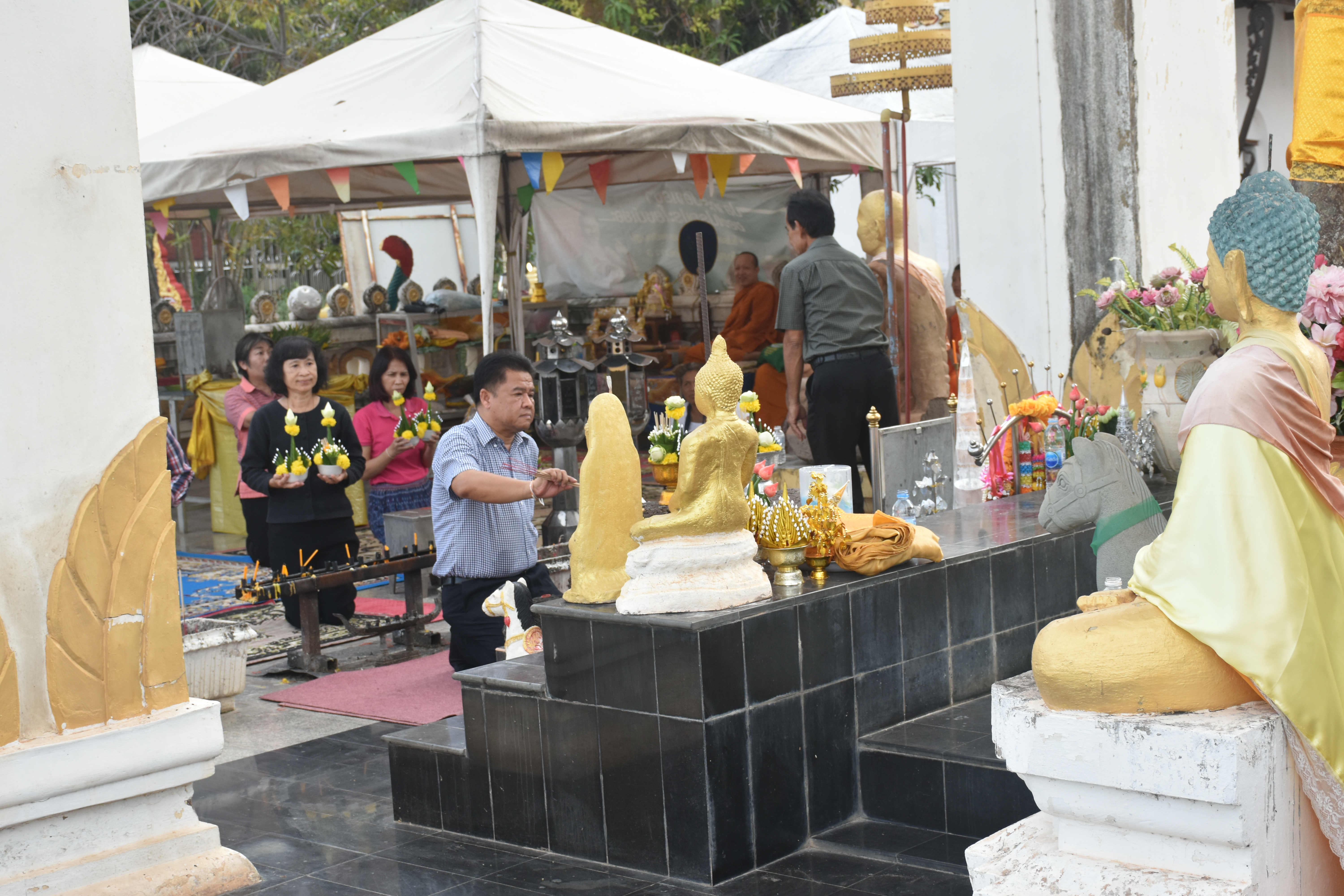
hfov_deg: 35.1
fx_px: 2128
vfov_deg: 23.8
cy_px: 448
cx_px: 672
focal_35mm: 57
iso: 400
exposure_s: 1/125
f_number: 5.6
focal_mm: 38
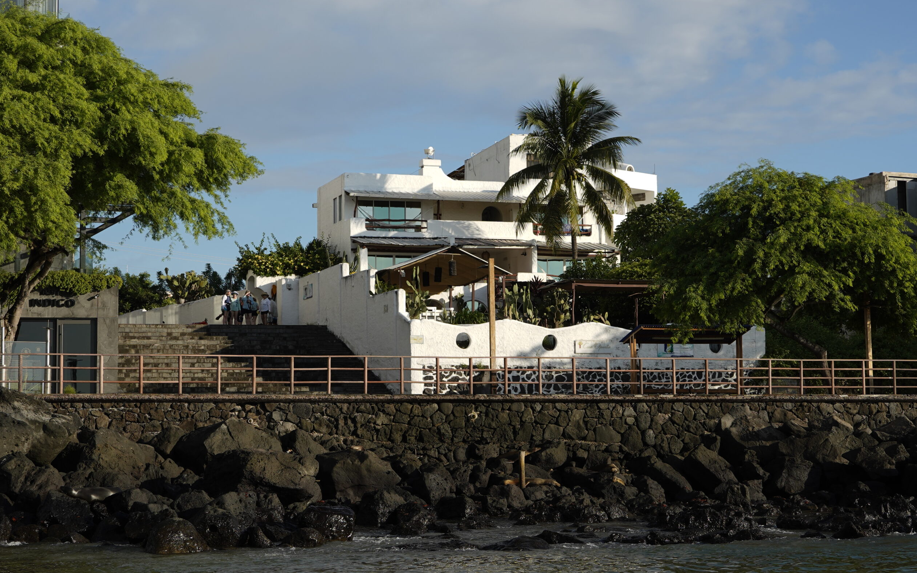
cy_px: 286
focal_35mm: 63
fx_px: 1575
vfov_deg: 20.6
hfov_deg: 32.5
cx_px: 459
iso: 64
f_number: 5.6
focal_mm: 41
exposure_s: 1/320
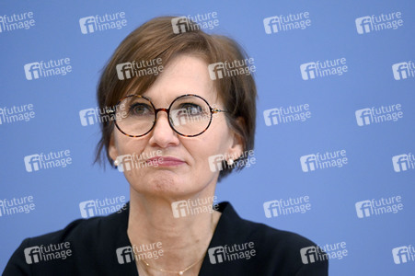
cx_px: 208
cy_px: 138
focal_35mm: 170
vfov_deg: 8.1
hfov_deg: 12.1
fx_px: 1958
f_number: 2.8
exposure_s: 1/2000
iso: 4000
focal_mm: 170
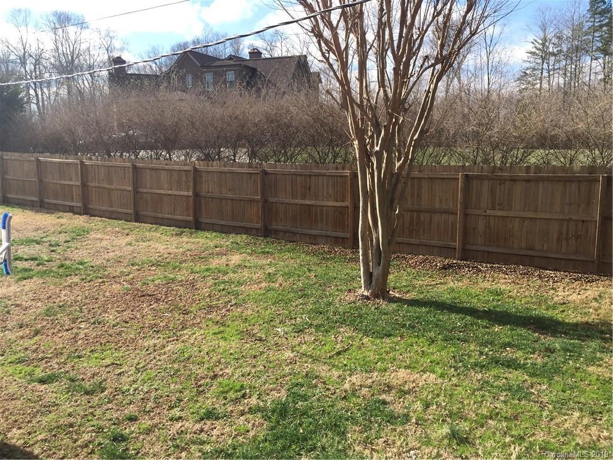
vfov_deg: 48.2
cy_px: 230
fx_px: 514
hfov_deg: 61.7
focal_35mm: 29
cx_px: 306
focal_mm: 4.15
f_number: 2.2
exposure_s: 1/1464
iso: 32
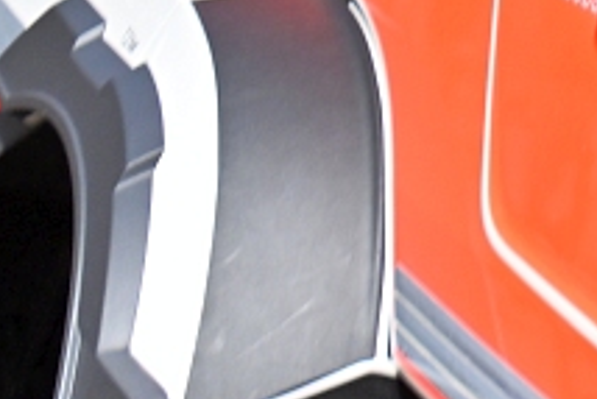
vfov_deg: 7.1
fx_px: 2788
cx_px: 1707
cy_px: -896
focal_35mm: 168
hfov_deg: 9.8
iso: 320
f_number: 6.3
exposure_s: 1/4000
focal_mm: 24
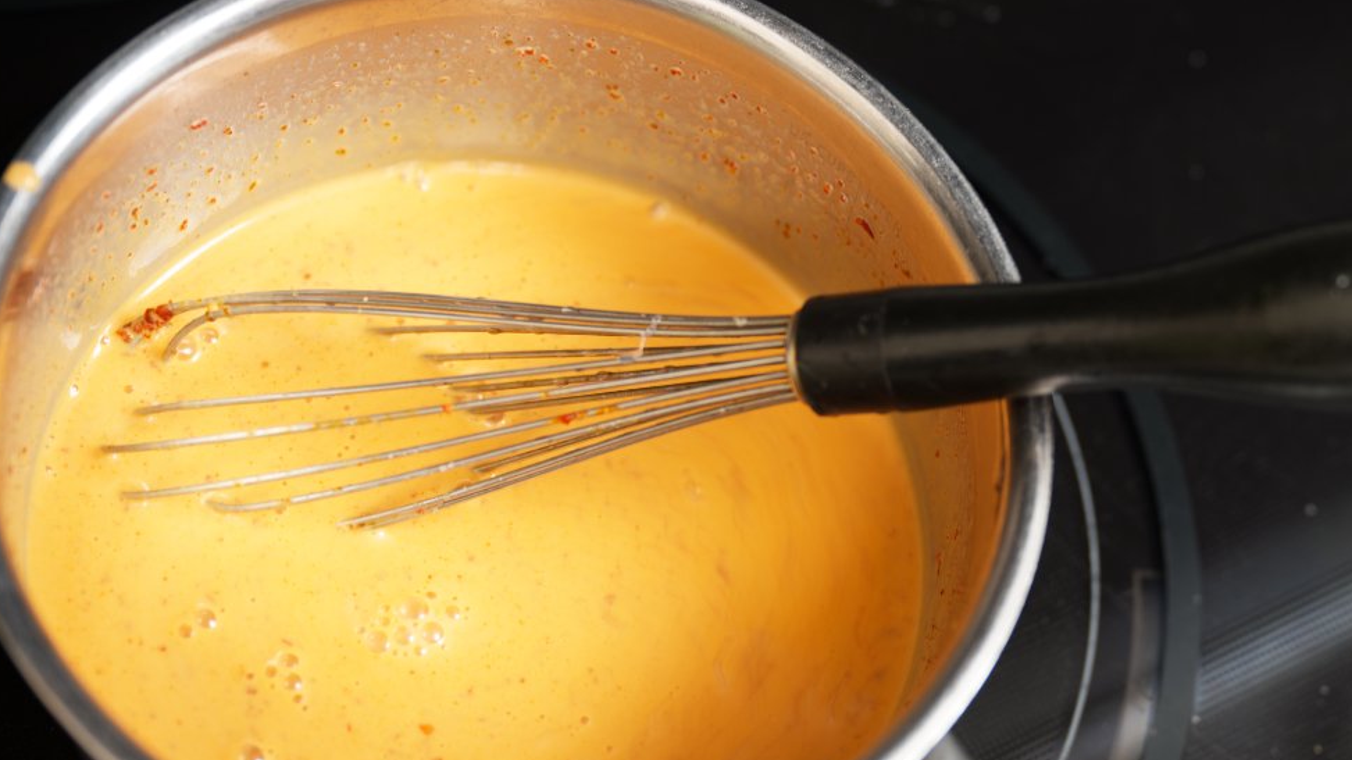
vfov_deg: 19.4
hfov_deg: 33.8
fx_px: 2222
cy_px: 458
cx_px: 746
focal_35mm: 62
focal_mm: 48
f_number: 3.5
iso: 100
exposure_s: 1/5
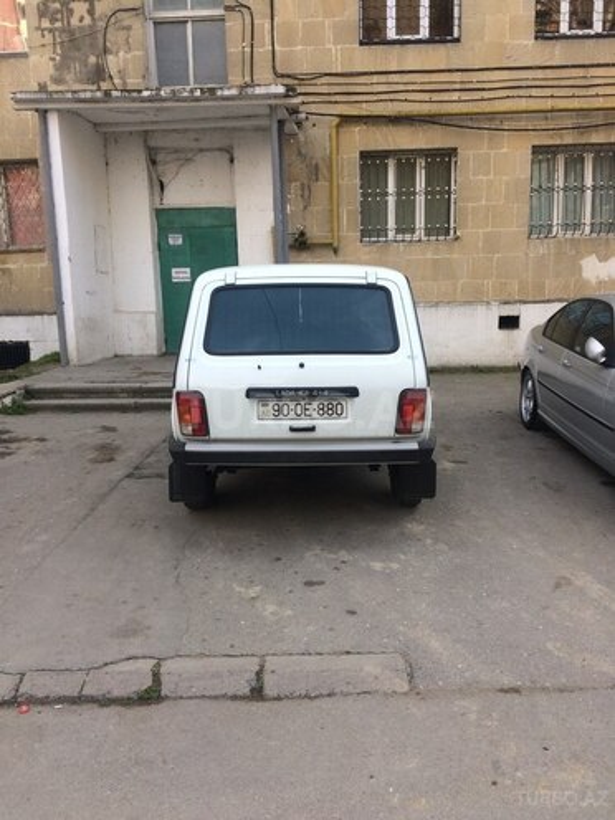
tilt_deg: -12.2
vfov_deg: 61.7
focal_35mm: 29
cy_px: 410
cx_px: 308
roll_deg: +2.7
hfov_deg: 48.2
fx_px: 687
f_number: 2.2
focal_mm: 4.15
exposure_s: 1/373
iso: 32
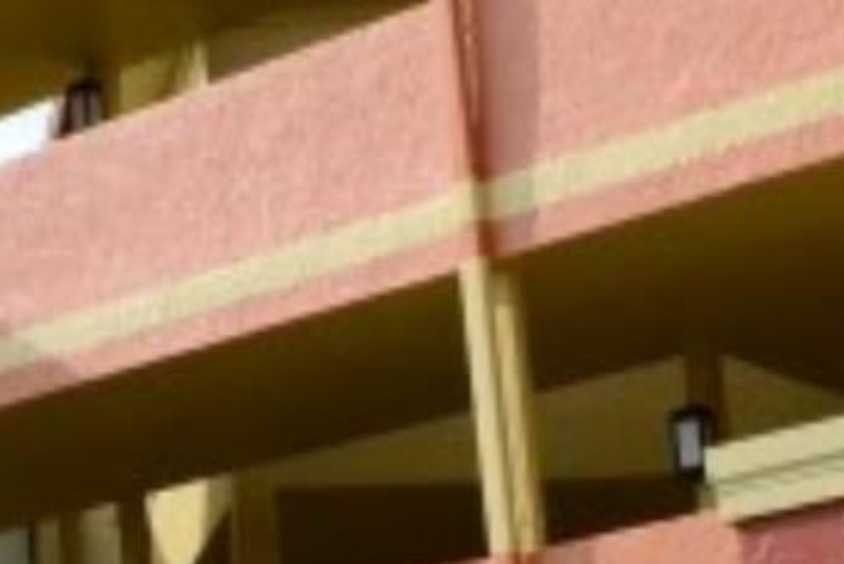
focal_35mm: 126
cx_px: -556
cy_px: 586
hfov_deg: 14.7
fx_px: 2955
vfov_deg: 10.8
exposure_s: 1/800
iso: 1600
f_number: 14
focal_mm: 18
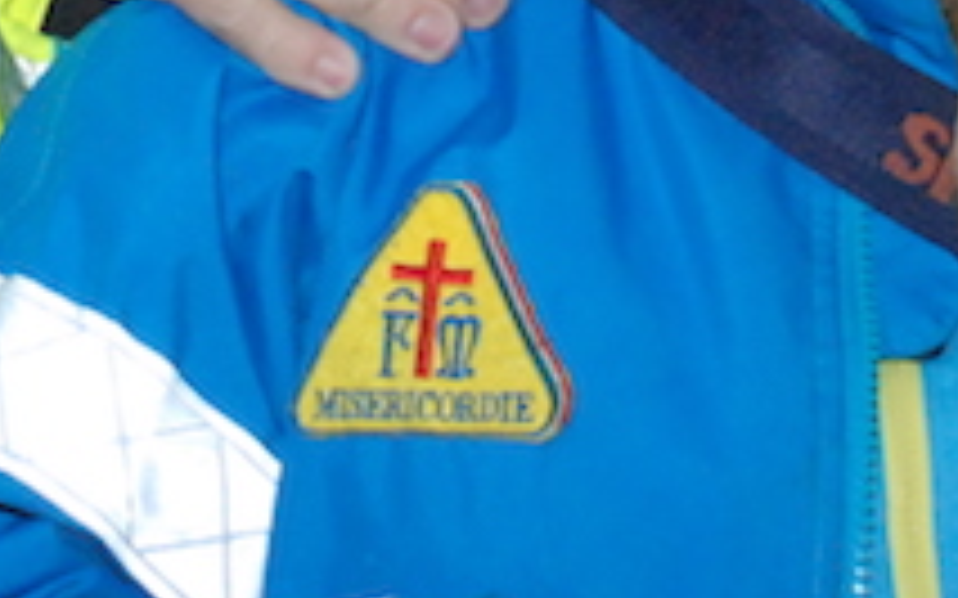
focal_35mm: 334
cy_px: -724
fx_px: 8718
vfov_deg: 3.9
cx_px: 214
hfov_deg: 6.3
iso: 1600
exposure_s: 1/60
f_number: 8
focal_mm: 50
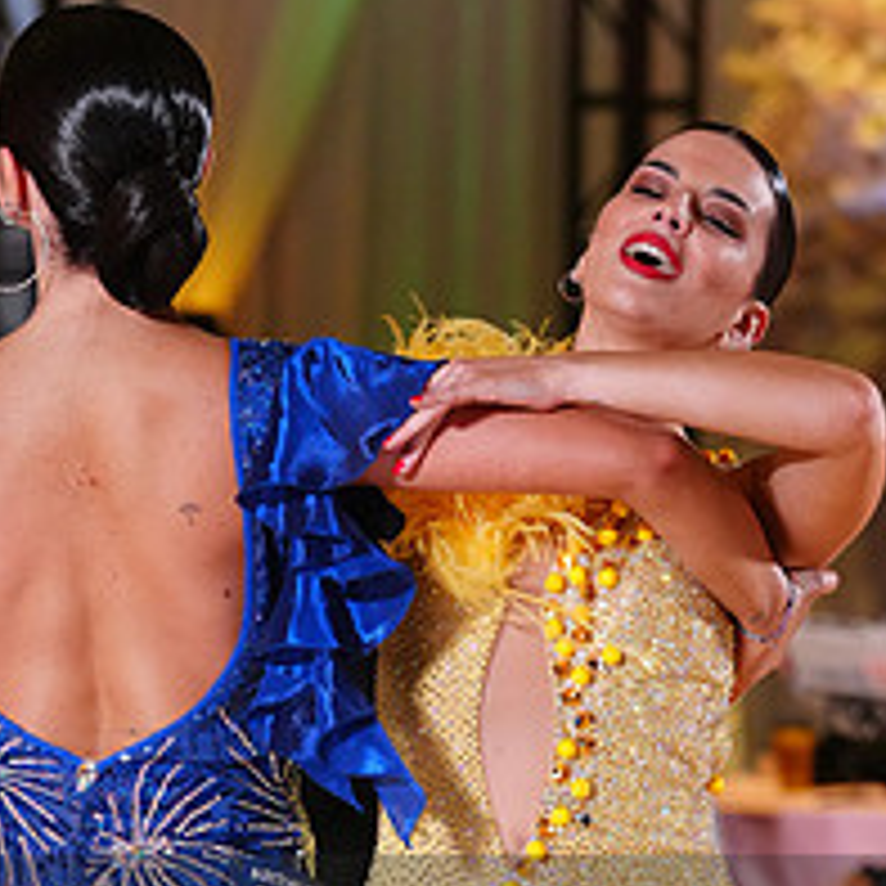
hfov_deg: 5.6
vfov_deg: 5.5
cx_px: 353
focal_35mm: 315
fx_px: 9122
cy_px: 1007
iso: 3200
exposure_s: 1/400
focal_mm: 126
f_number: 4
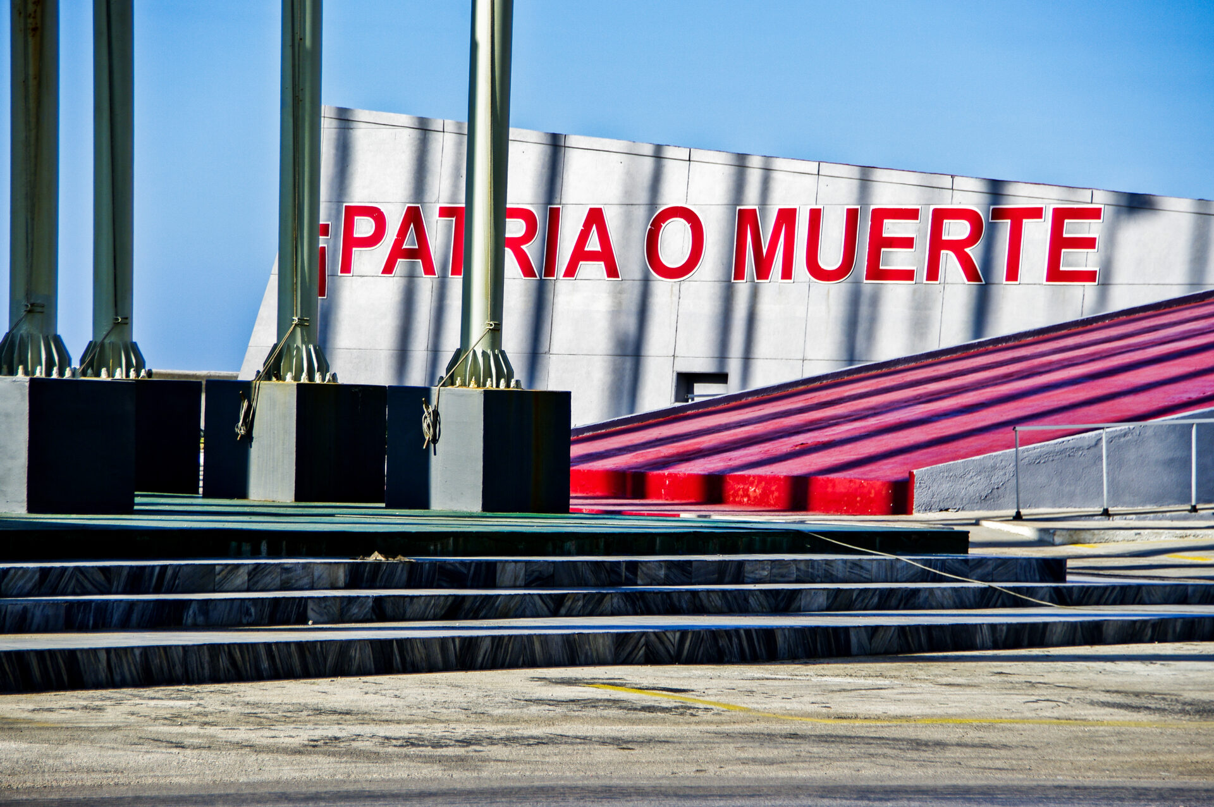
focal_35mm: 165
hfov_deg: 12.5
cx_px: 607
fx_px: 5558
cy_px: 404
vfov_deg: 8.3
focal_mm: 110
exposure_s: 1/350
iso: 100
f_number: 9.5
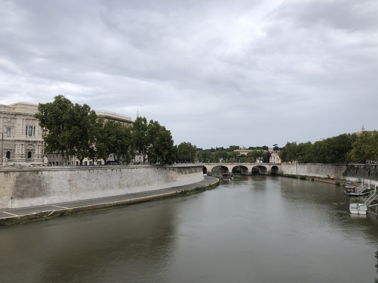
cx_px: 189
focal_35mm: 28
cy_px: 142
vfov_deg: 49.7
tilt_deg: +3.7
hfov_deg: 63.4
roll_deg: +1.1
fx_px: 306
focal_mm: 4
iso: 20
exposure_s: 1/1245
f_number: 1.8
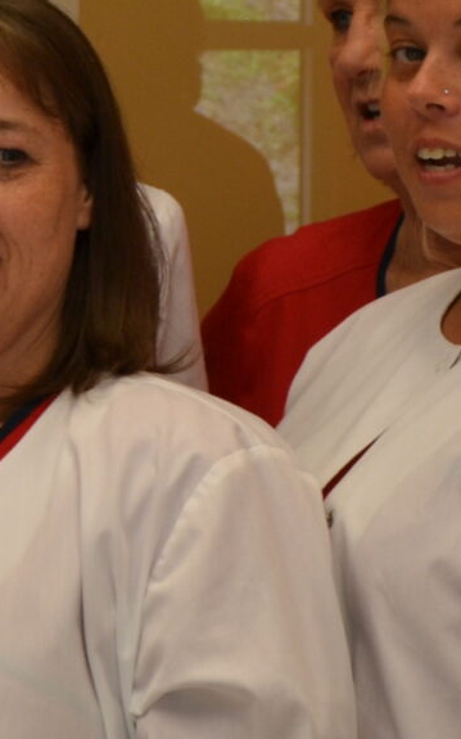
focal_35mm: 177
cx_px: -551
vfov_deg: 11.8
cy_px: 421
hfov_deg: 7.1
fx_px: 3561
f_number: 5.6
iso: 220
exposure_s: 1/60
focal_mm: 26
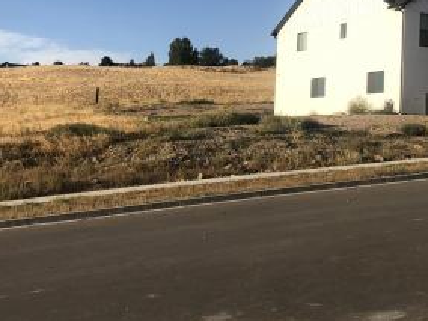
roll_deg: -3.3
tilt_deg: +6.9
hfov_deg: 30.7
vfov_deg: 23.1
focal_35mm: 63
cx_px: 214
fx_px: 779
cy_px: 86
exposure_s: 1/1412
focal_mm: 3.99
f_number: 1.8
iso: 20
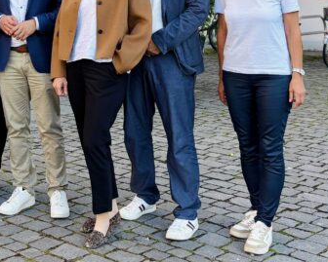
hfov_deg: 30.9
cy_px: 28
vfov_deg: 25.5
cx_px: 29
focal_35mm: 58
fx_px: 563
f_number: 1.6
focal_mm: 5.96
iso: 50
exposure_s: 1/442
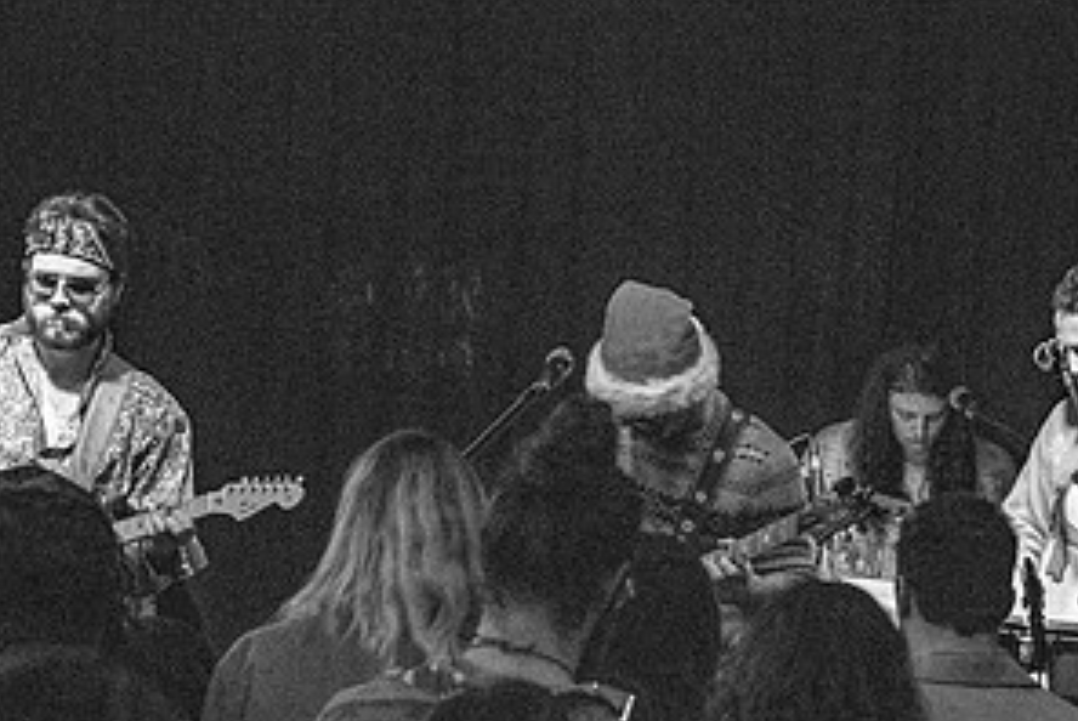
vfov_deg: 10.0
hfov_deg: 14.9
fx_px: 4106
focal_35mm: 137
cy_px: 541
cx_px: 317
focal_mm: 70
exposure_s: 1/60
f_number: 4
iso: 12800
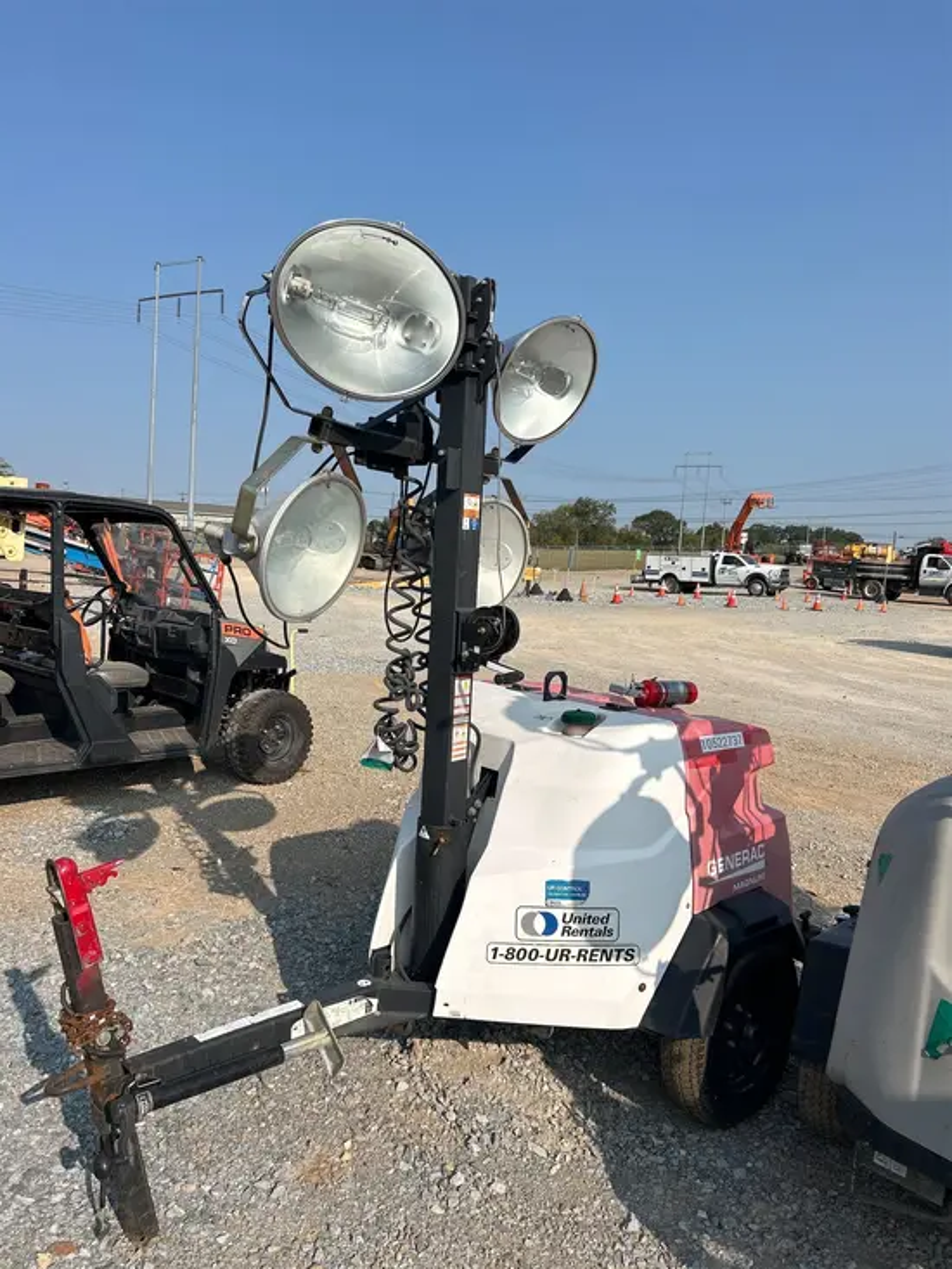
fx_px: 953
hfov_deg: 53.1
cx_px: 476
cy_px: 634
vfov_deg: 67.3
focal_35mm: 26
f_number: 1.5
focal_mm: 5.7
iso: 50
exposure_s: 1/5882
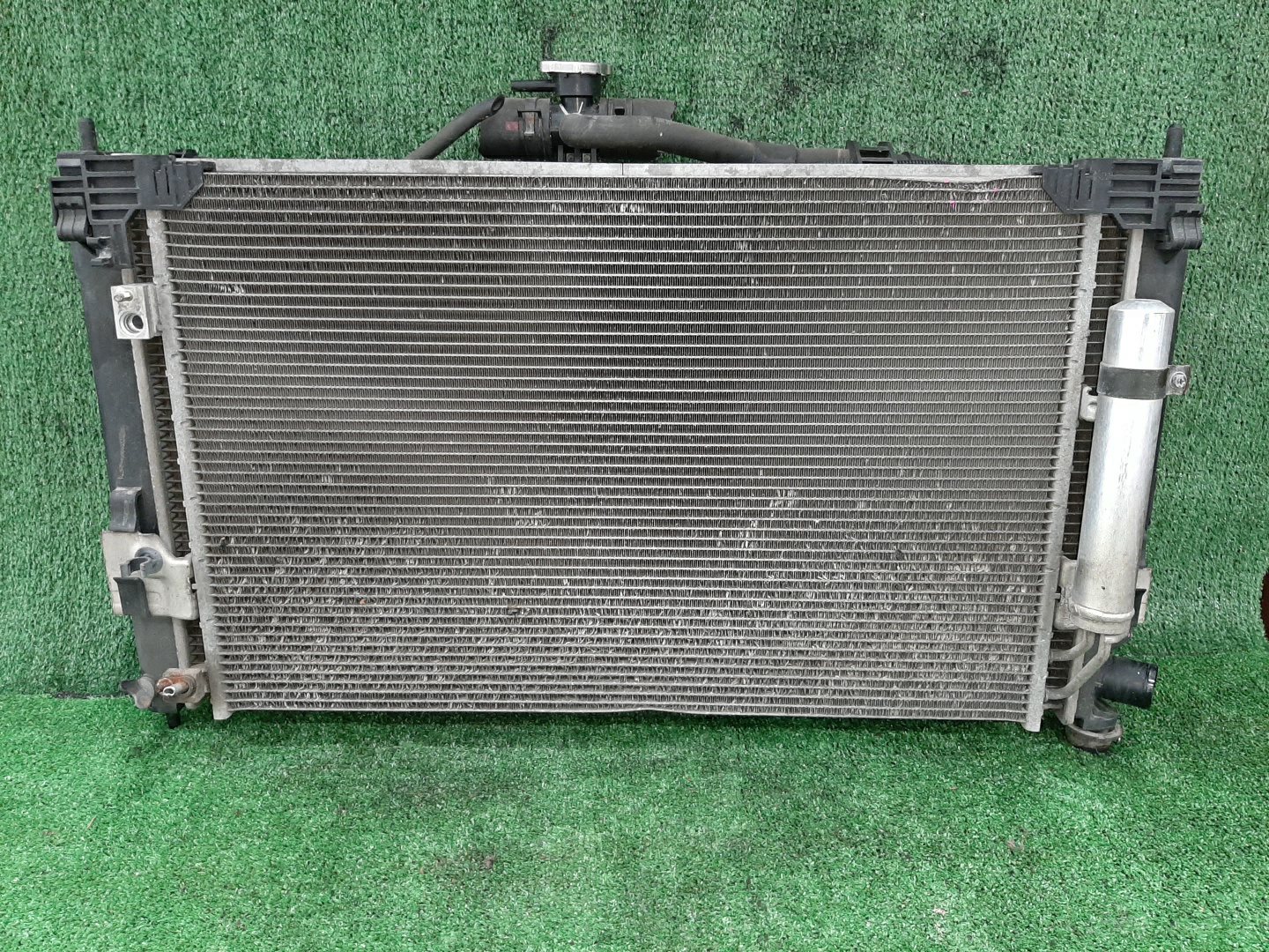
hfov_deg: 67.3
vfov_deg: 53.1
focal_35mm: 26
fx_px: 953
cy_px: 476
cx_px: 634
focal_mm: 3.93
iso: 185
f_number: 1.7
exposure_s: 1/25
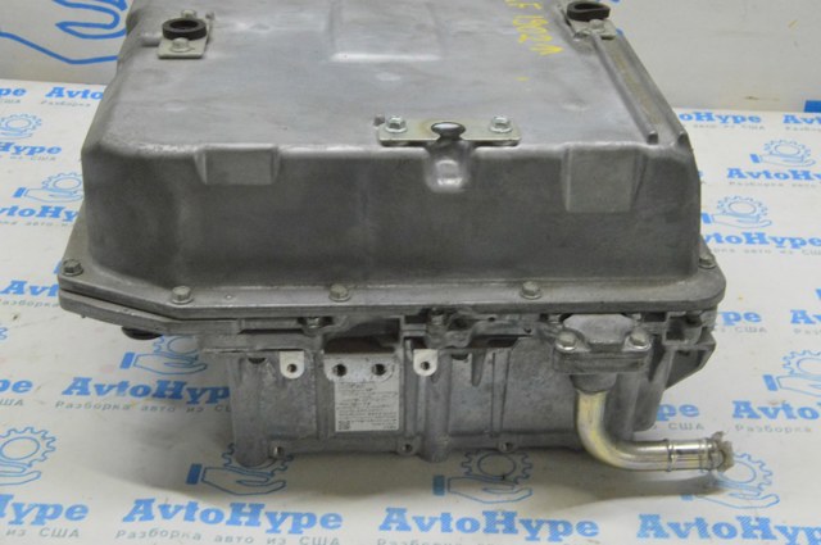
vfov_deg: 25.7
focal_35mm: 52
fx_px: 1196
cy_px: 272
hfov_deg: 37.9
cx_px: 410
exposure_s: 1/20
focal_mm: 35
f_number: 20
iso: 6400
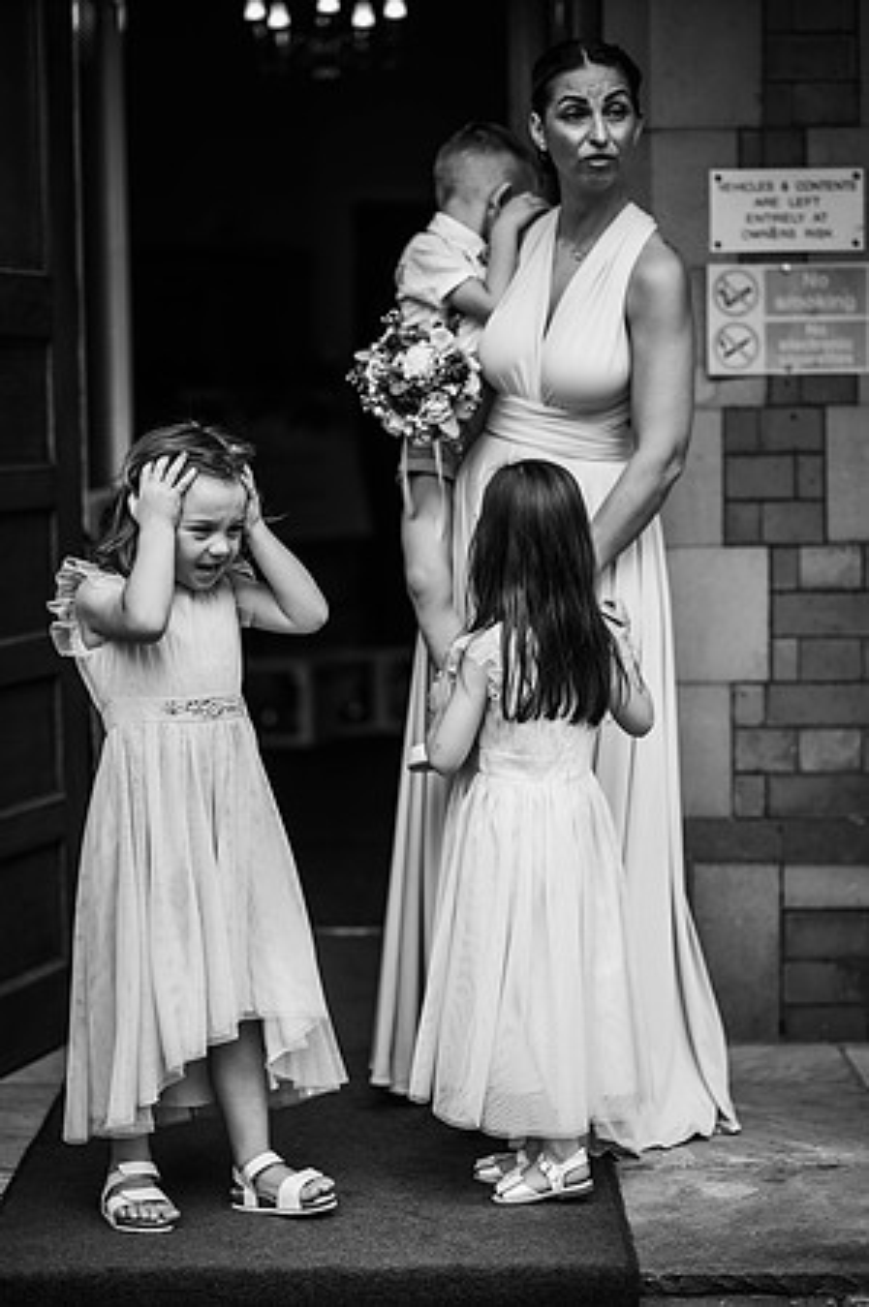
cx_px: 434
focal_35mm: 85
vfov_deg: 23.9
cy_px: 654
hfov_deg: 16.0
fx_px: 3085
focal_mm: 85
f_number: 2.2
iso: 100
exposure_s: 1/1000
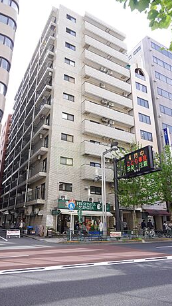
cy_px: 158
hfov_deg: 45.8
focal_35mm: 25
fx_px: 203
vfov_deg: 74.0
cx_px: 70
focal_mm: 11
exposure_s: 1/125
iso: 160
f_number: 5
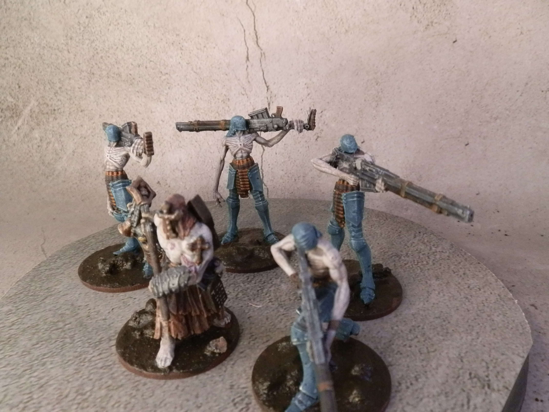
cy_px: 206
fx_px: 444
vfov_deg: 49.7
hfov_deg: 63.4
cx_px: 274
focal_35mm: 28
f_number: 3.1
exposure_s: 1/125
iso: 400
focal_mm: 5
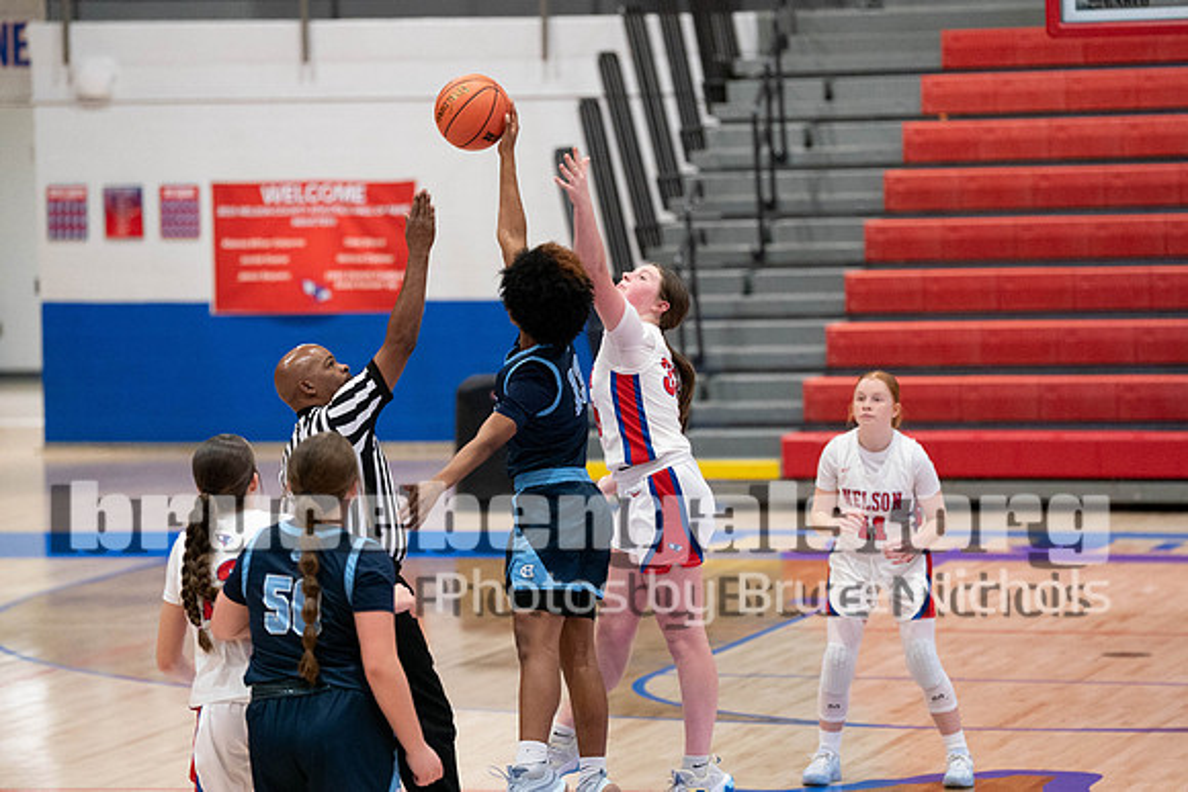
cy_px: 343
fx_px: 5841
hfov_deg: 11.6
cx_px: 646
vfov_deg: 7.8
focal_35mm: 177
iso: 5000
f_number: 2.8
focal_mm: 155
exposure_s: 1/1000
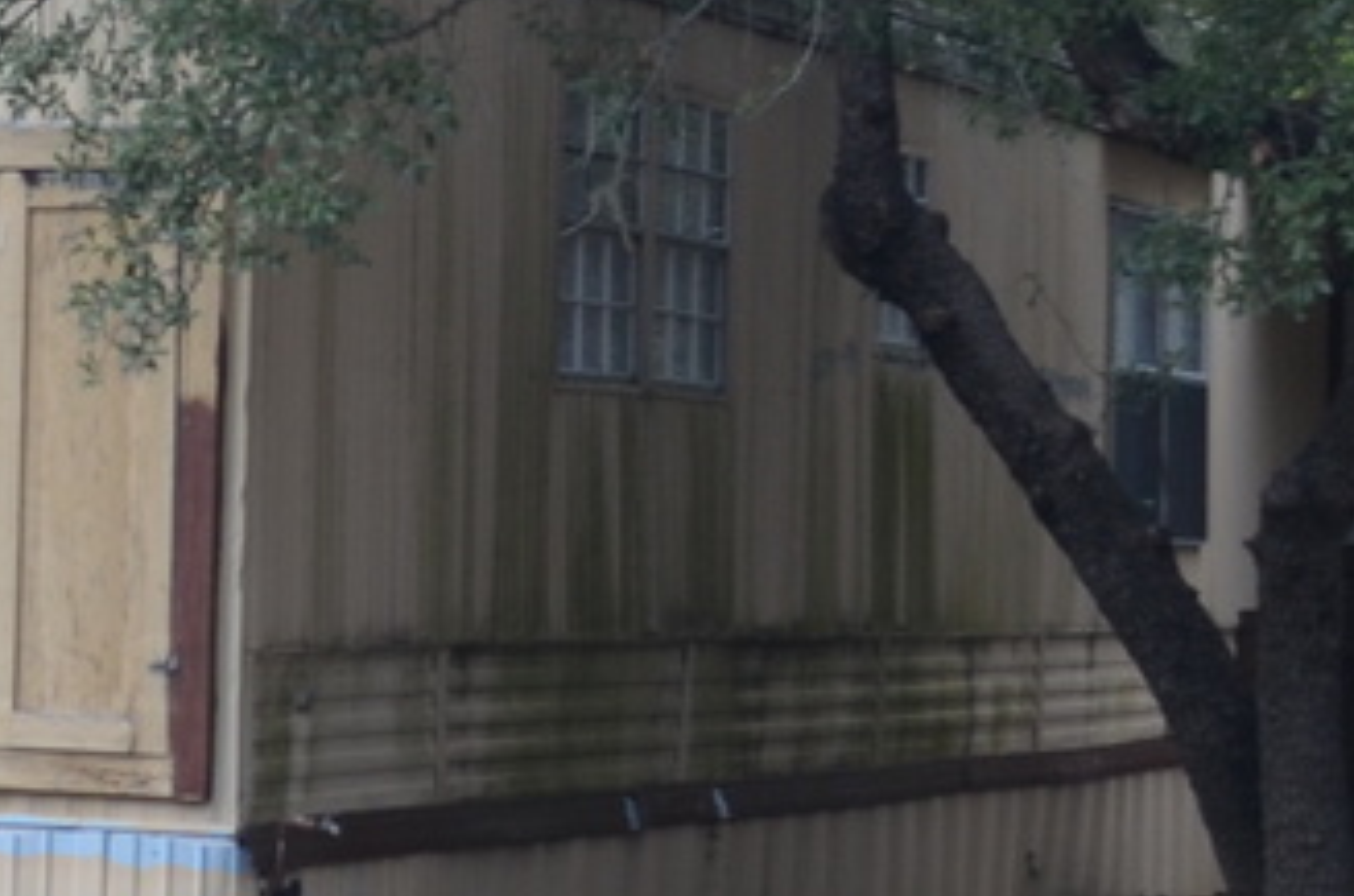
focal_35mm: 179
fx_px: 6716
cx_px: -873
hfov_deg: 10.9
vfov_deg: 7.6
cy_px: 417
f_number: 5.6
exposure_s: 1/125
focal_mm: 24
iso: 280
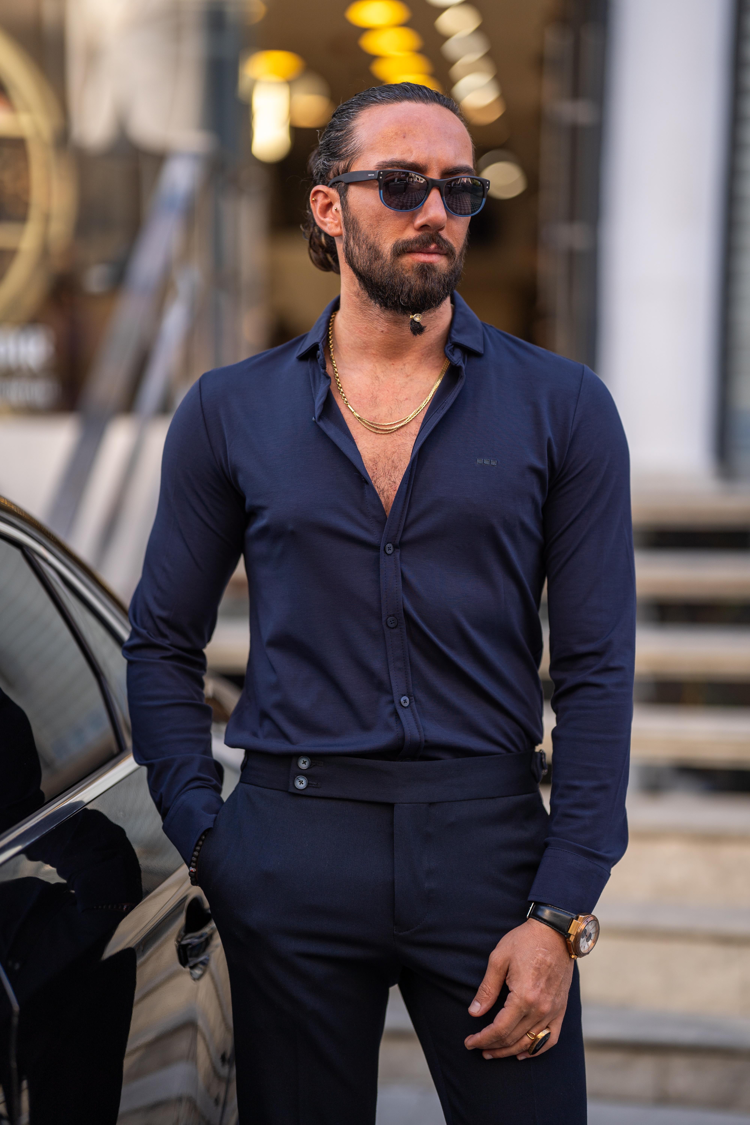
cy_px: 562
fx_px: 2656
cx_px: 375
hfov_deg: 16.1
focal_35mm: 85
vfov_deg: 23.9
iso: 100
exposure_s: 1/1250
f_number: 1.4
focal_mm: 85
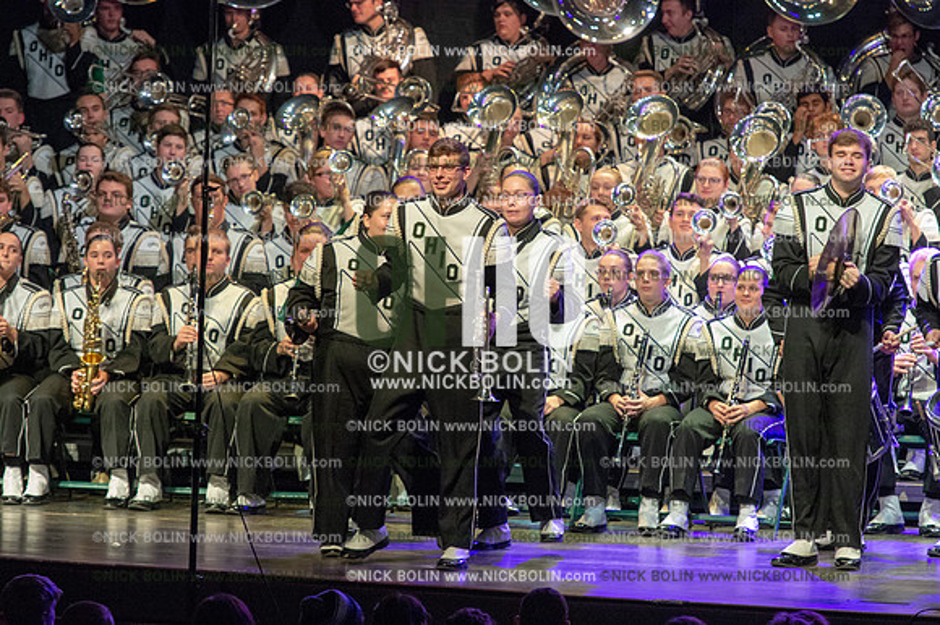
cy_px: 312
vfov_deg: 5.7
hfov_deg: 8.6
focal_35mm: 240
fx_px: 6263
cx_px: 470
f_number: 7.1
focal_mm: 240
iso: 8000
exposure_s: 1/200
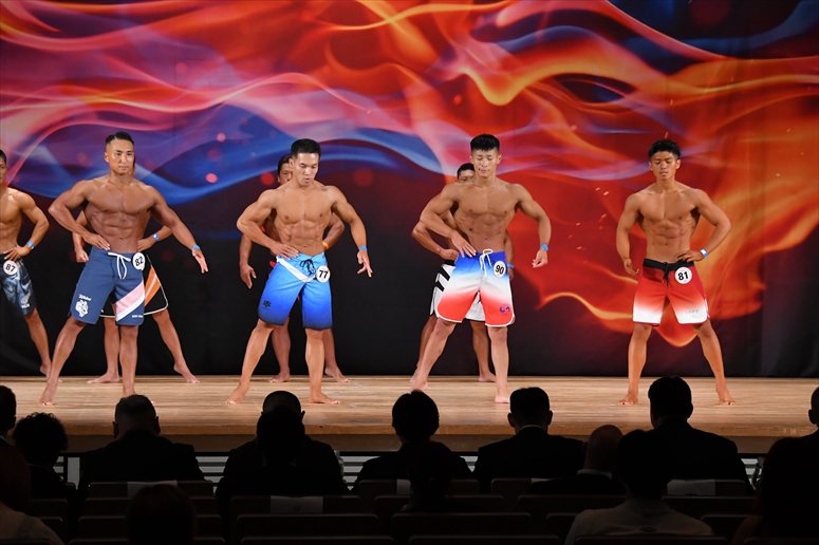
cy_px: 272
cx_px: 410
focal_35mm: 138
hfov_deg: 14.9
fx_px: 3138
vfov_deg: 9.9
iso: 3200
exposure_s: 1/400
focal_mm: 92
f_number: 5.6
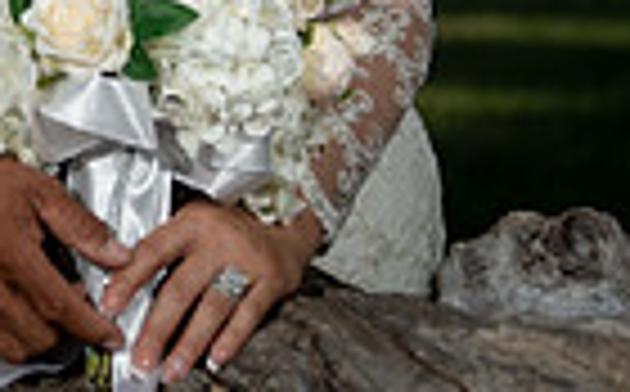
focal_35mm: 184
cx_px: 4
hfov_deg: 11.3
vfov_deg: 6.8
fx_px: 3154
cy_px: -478
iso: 200
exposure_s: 1/5000
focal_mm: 56
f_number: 2.2
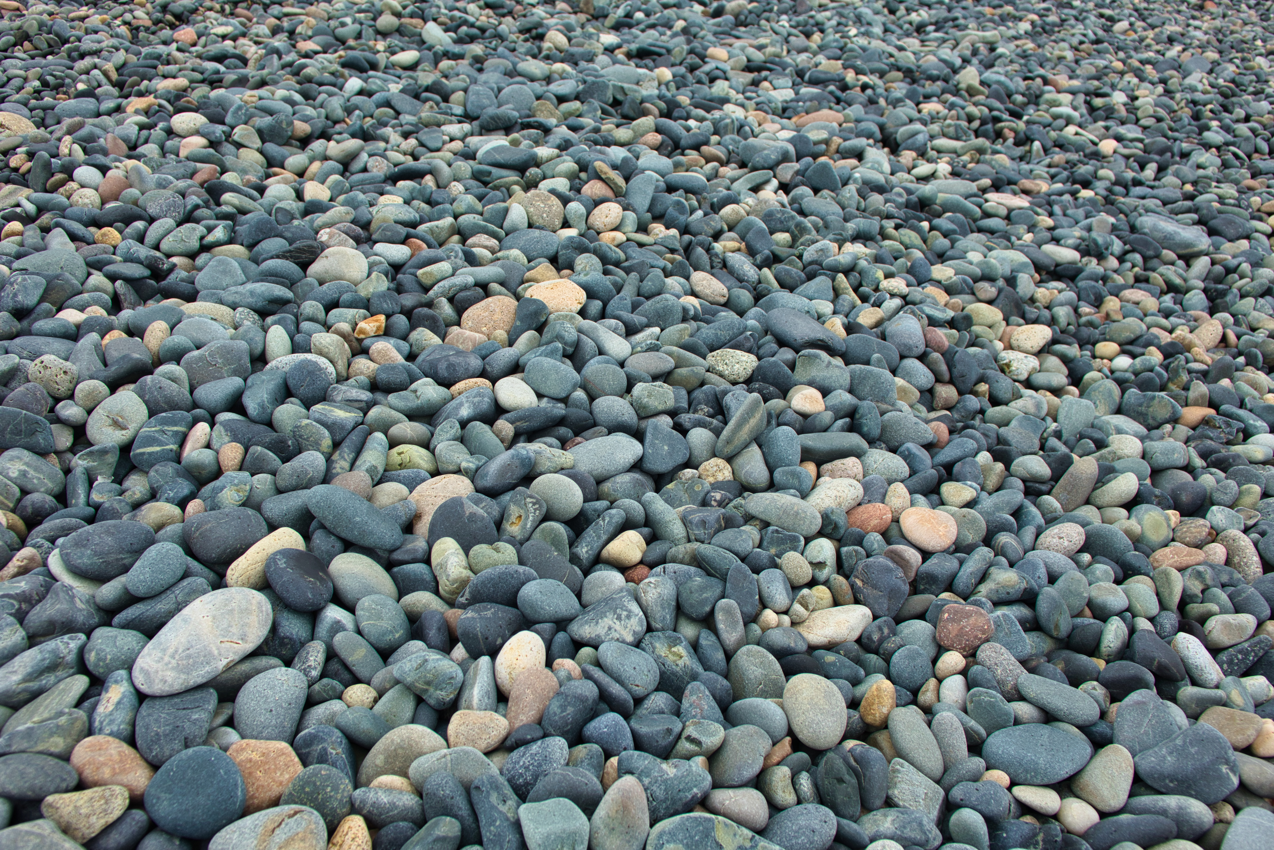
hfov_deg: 60.3
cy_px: 425
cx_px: 637
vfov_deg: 42.3
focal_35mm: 31
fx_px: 1097
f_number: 4
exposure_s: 1/250
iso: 125
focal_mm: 11.4
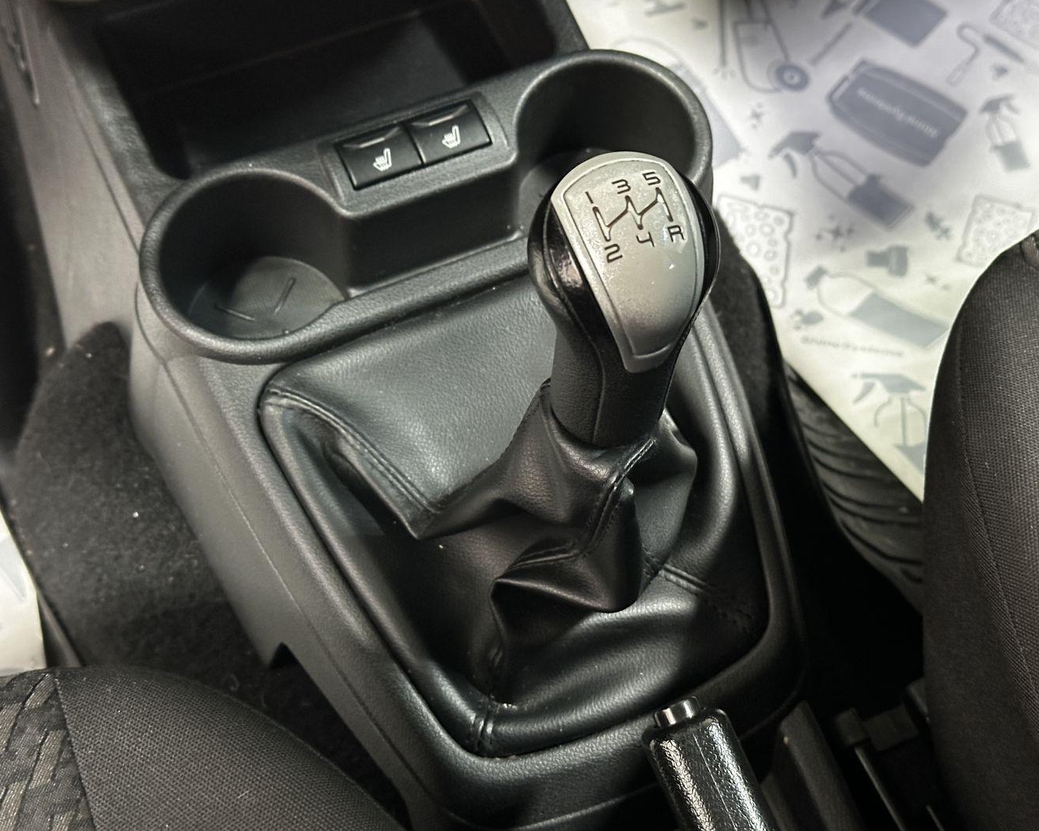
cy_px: 409
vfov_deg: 29.7
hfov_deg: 36.7
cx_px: 543
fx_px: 1568
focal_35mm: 51
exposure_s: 1/25
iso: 500
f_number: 1.78
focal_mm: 6.86
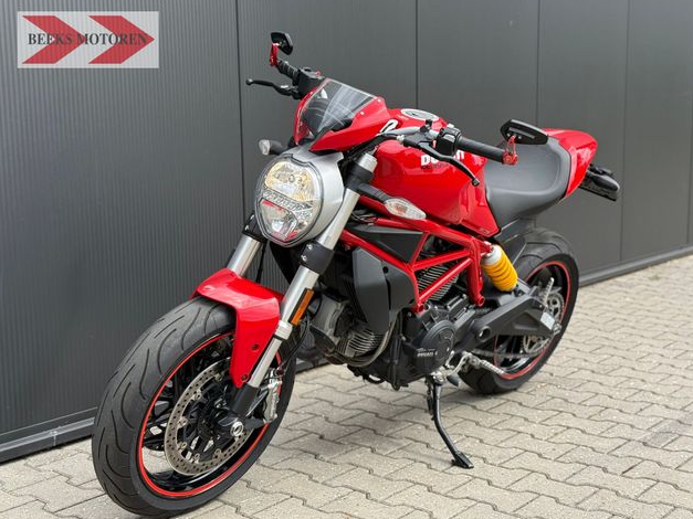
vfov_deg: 29.7
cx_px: 351
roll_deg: +0.6
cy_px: 260
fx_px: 981
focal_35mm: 49
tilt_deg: -7.9
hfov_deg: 38.9
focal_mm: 6.76
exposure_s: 1/1222
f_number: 1.78
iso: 100
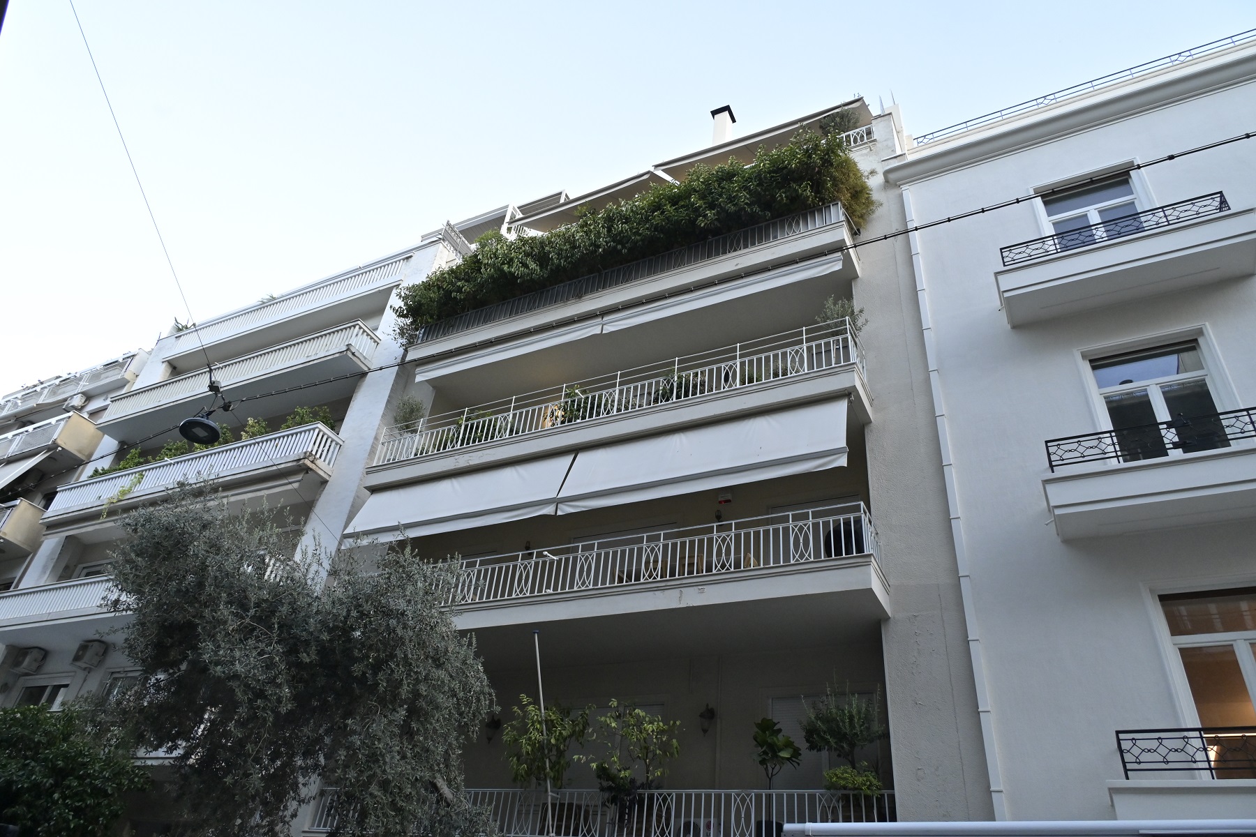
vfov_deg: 53.1
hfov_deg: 73.7
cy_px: 418
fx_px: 837
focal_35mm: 24
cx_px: 628
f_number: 8
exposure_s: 1/200
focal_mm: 24
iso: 3200
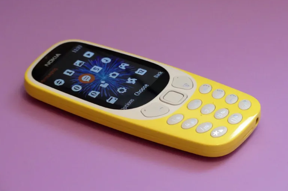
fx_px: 2503
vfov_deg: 4.4
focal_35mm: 313
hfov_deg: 6.6
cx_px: 144
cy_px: 91
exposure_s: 1/100
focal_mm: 54.1
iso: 640
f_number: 2.8
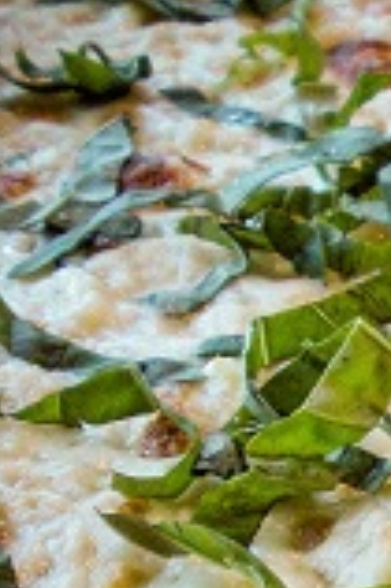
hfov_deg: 9.7
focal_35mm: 130
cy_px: 571
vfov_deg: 15.5
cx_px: 819
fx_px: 2122
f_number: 3.5
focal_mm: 6.3
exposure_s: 1/60
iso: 309
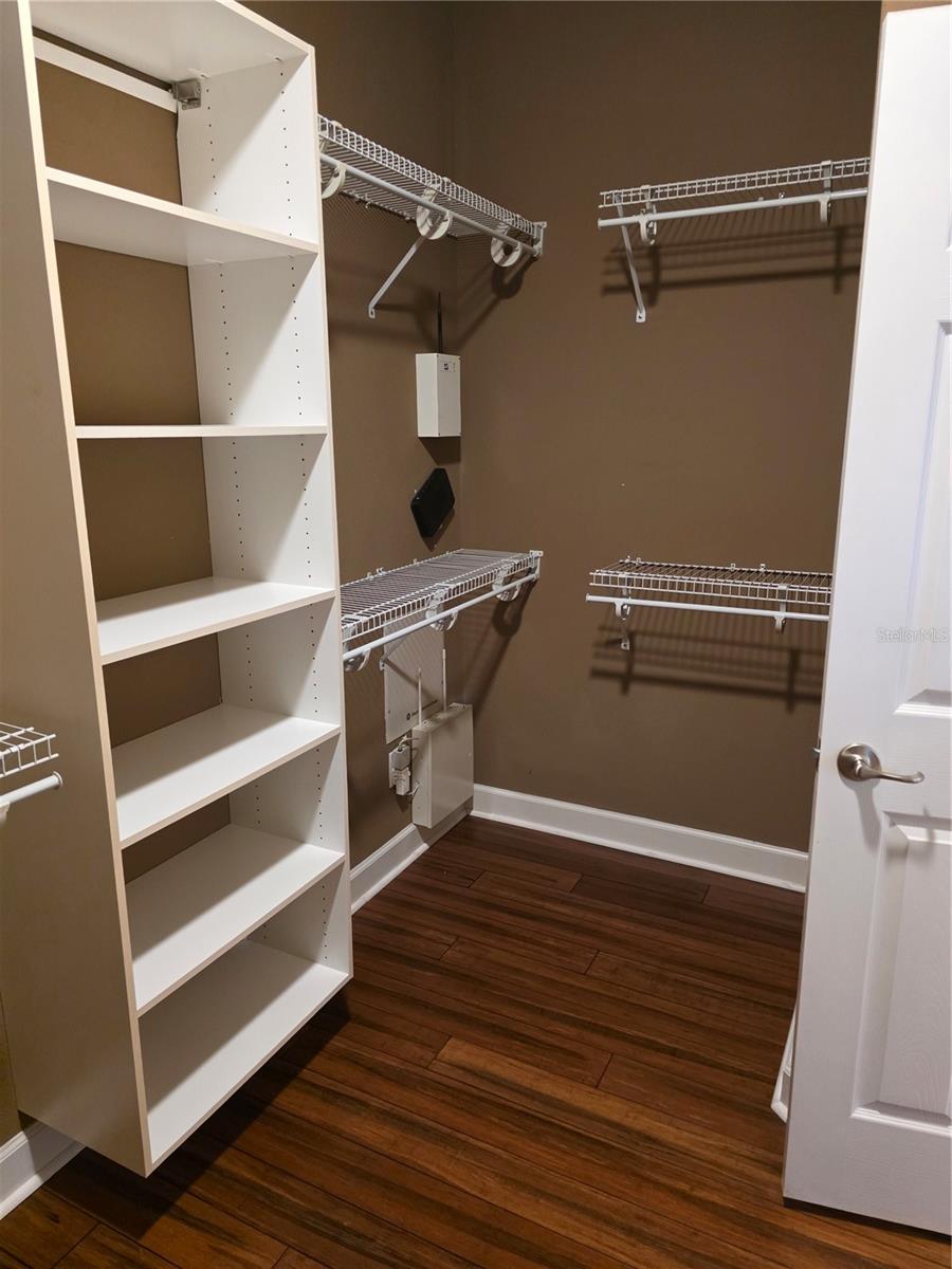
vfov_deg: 73.9
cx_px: 476
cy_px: 634
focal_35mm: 23
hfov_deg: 58.9
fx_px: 843
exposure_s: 1/120
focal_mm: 6.3
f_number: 1.7
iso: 1250
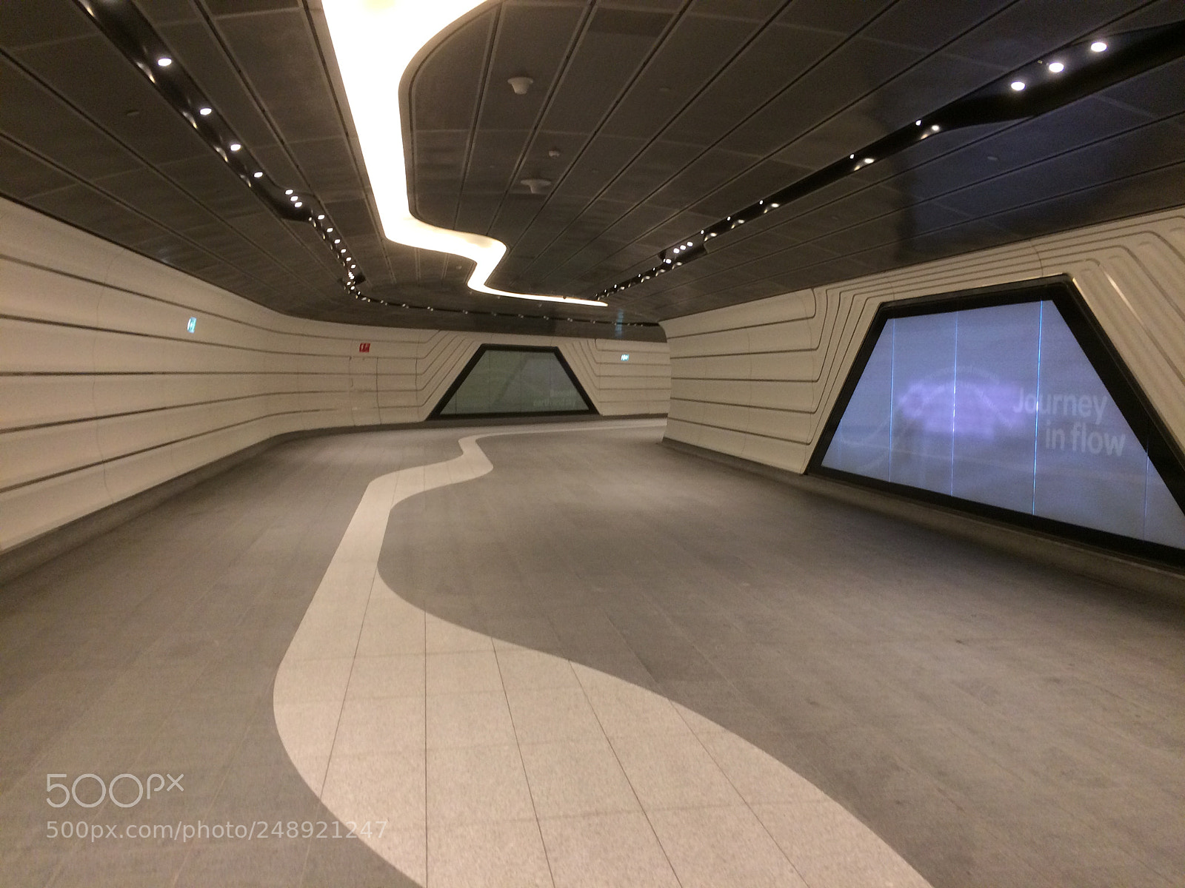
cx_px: 592
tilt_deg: -3.1
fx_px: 993
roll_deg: -0.6
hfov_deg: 61.7
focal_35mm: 29
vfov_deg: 48.2
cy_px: 444
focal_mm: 4.15
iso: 160
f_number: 2.2
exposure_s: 1/33
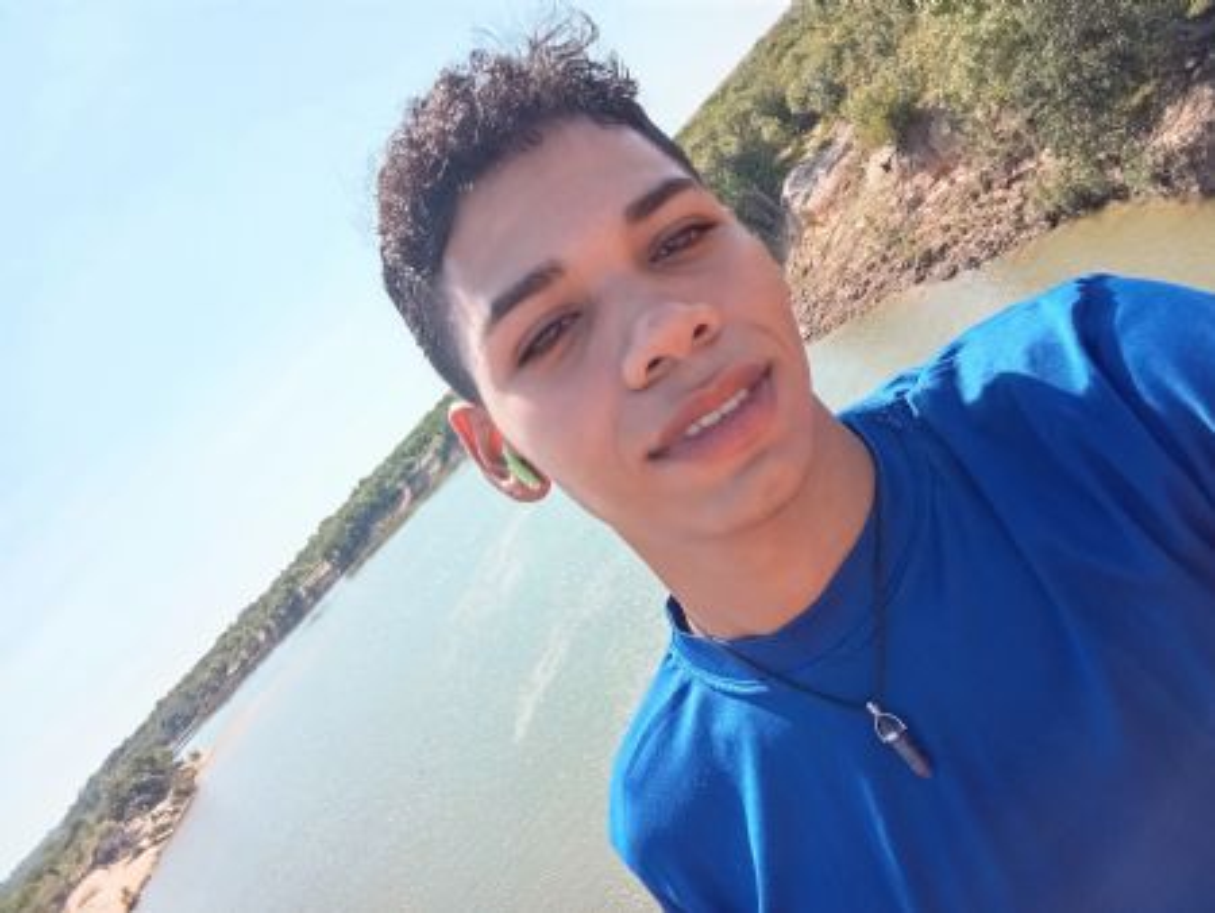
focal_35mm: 26
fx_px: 913
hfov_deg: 67.3
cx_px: 608
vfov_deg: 53.1
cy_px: 456
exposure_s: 1/493
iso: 50
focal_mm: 2.78
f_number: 2
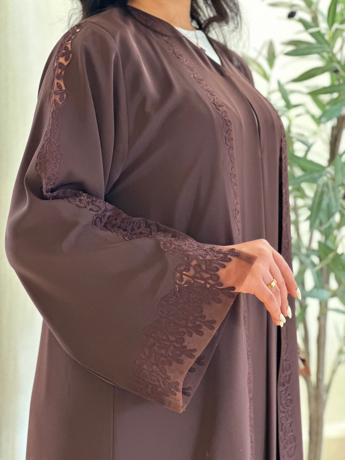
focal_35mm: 77
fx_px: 1023
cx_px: 172
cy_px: 230
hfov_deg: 19.1
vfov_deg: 25.3
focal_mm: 9
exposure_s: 1/33
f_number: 2.8
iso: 320
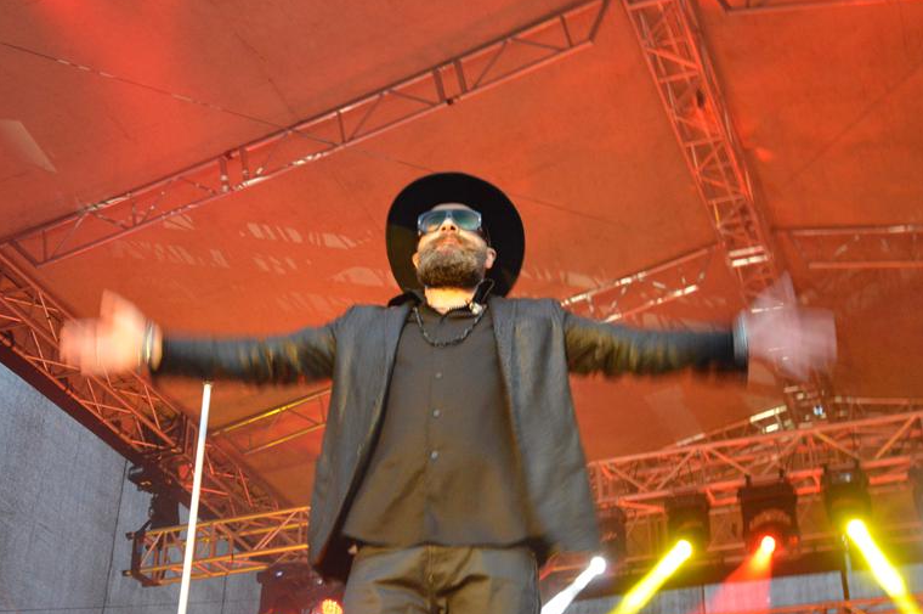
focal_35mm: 60
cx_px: 463
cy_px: 310
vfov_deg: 22.6
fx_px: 1537
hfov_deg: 33.4
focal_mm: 38
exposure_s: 1/30
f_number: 4.5
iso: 3200
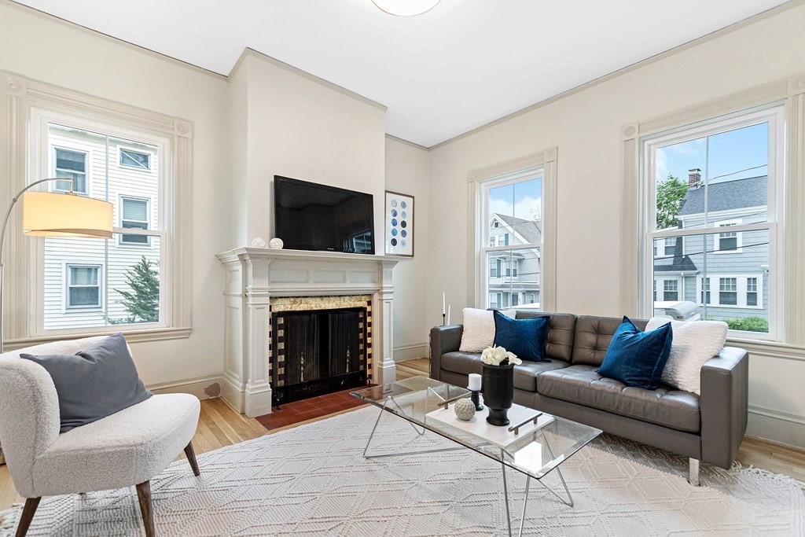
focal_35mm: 15
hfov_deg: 100.4
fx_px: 335
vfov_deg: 77.3
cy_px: 268
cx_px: 402
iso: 500
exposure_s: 1/80
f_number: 4
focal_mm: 10
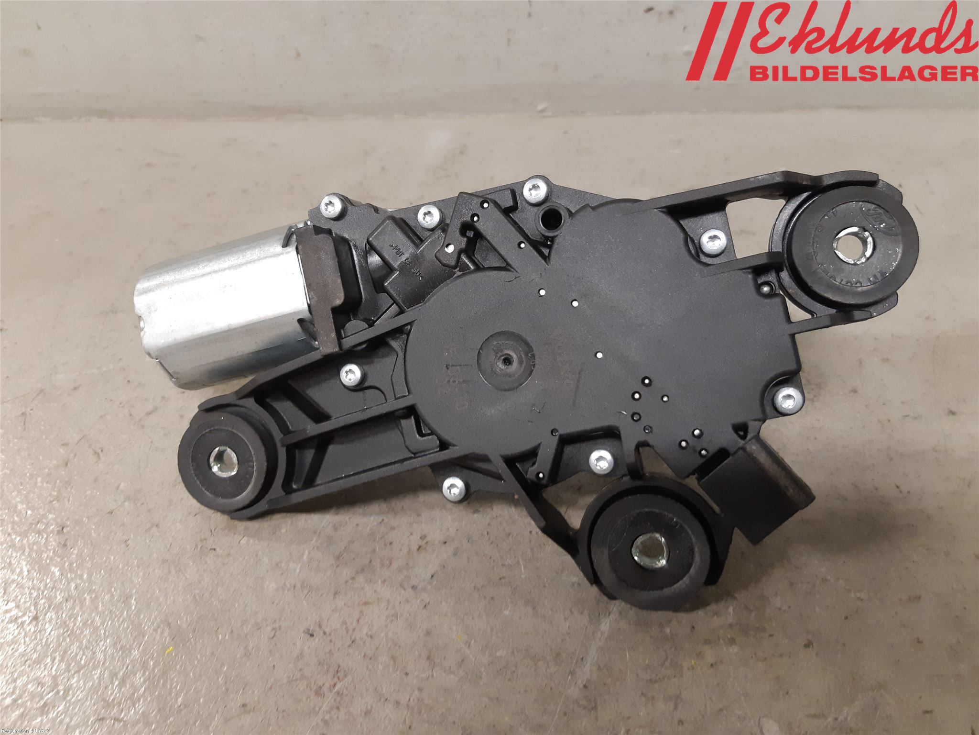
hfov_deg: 67.3
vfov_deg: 53.1
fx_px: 735
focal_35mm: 26
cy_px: 368
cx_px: 490
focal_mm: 3.93
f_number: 1.7
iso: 250
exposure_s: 1/50
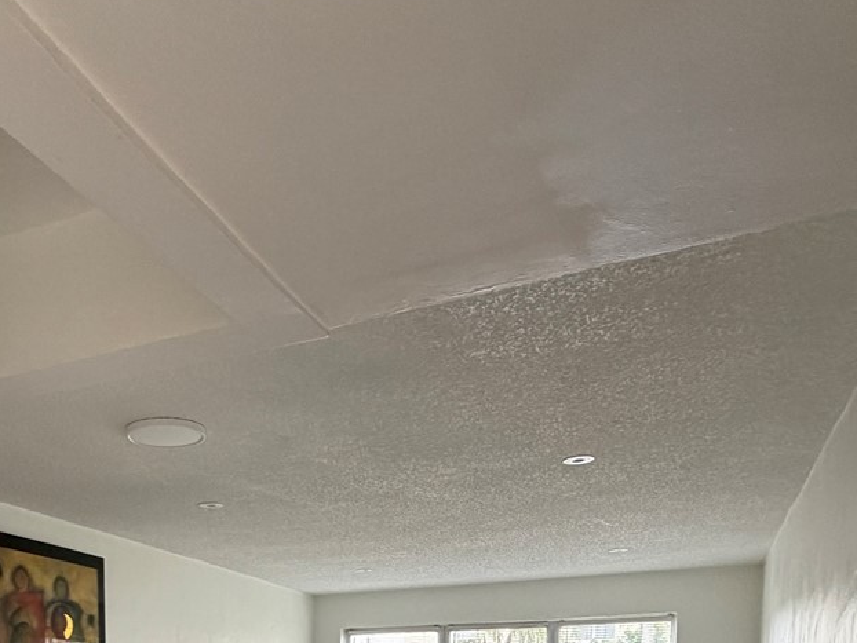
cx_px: 229
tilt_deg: -7.1
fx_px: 892
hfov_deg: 49.6
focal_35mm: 36
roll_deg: +0.2
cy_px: 808
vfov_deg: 31.7
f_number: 2.2
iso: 200
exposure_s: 1/121
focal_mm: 2.22
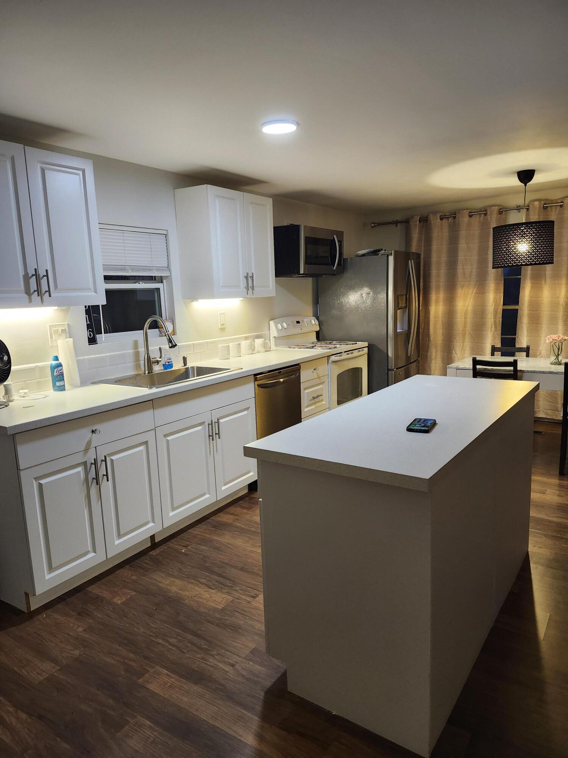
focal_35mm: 23
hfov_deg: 58.9
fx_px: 503
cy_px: 379
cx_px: 284
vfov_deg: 73.9
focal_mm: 5.54
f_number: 1.8
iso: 400
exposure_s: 1/120
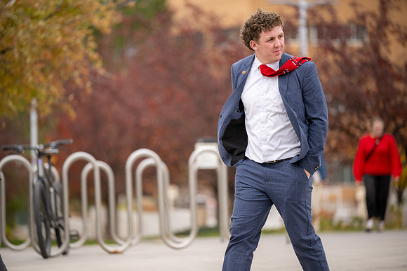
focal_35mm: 200
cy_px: 136
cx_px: 204
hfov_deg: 10.3
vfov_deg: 6.9
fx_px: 2262
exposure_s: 1/640
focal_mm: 200
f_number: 2.8
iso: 400
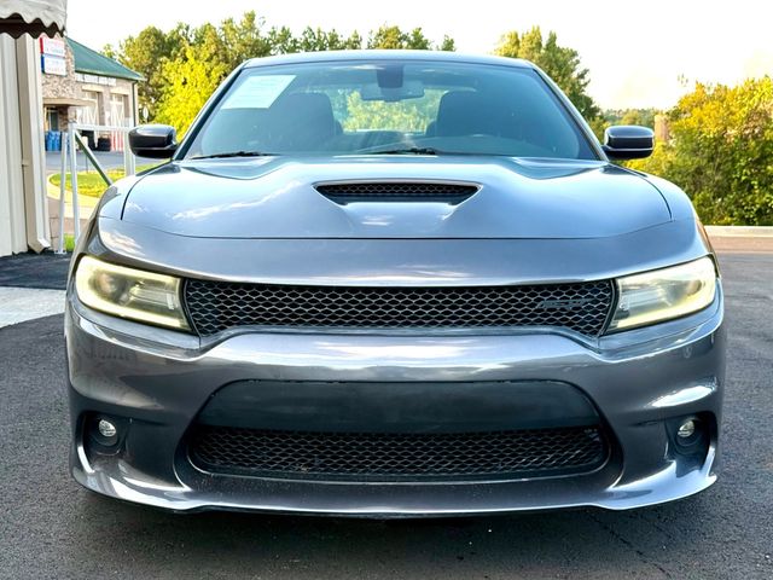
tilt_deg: -7.2
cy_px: 290
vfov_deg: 30.3
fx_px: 1072
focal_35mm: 48
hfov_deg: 39.7
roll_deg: +0.2
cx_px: 386
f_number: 1.78
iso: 80
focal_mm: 6.76
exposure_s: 1/396
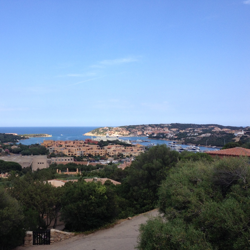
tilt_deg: -2.2
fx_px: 343
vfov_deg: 40.0
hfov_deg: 39.7
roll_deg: +0.3
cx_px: 91
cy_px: 124
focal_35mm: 42
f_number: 2.4
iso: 50
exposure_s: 1/1082
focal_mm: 4.28
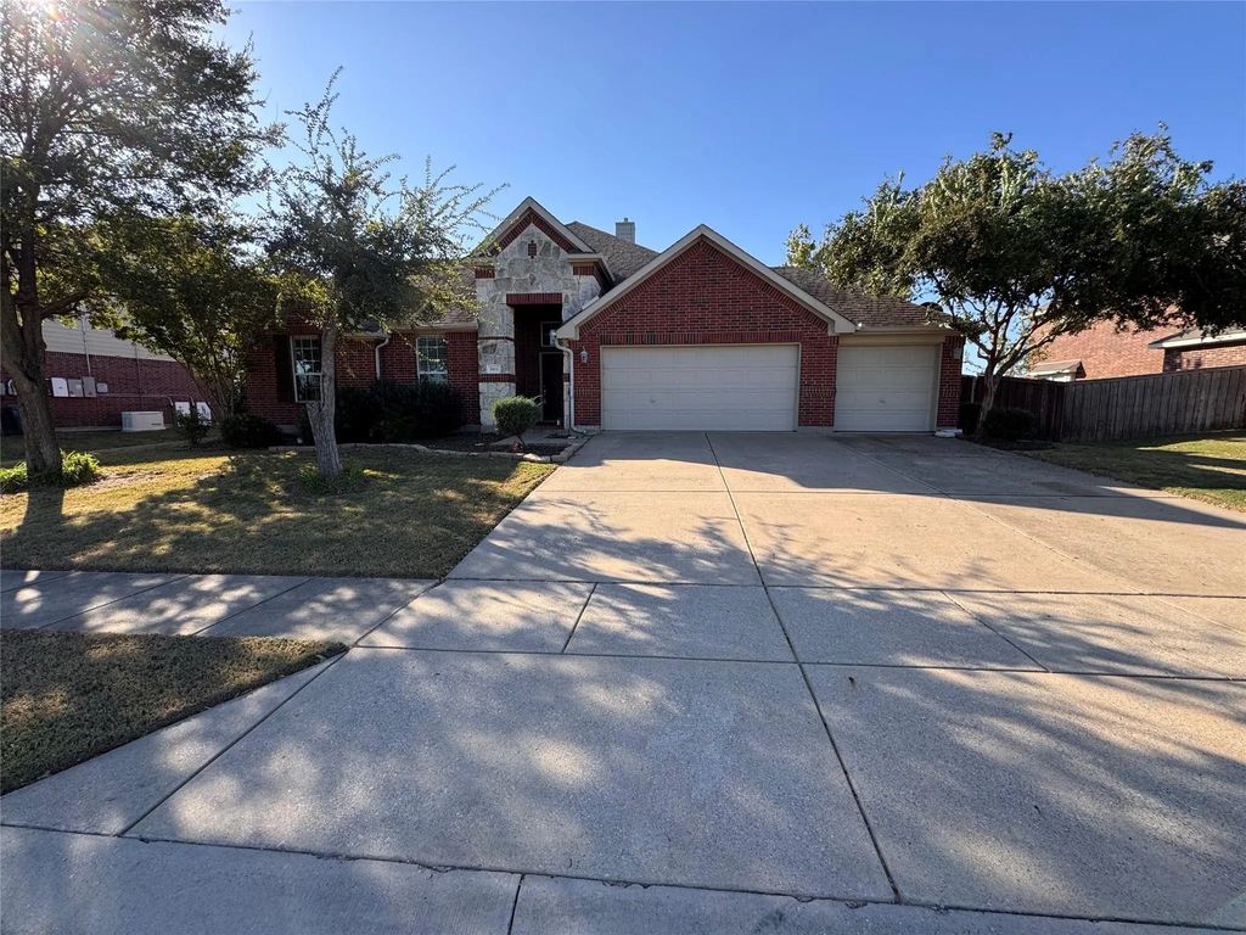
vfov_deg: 85.7
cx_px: 623
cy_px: 468
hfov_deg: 102.1
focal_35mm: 14
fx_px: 504
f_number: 2.2
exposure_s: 1/687
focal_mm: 2.22
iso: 40
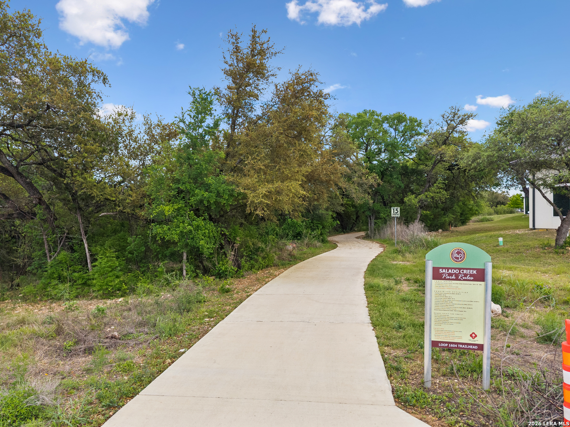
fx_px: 395
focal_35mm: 24
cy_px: 214
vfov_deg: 56.8
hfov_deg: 71.6
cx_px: 285
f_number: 1.8
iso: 220
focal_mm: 8.7
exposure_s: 1/3000
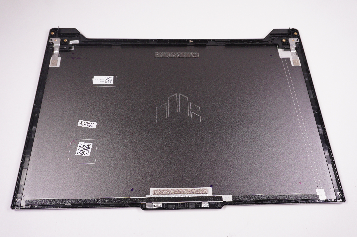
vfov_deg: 43.5
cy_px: 118
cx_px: 178
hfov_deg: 62.0
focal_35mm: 30
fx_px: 297
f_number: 5.6
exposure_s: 1/320
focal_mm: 20
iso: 640
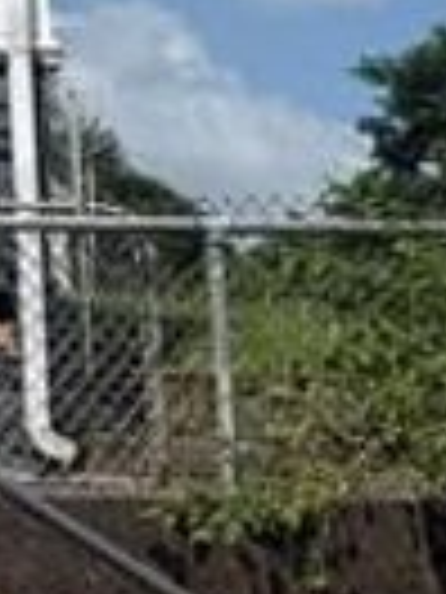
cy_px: -74
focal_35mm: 121
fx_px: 2079
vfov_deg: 15.8
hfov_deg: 10.9
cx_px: -518
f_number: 1.78
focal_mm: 6.76
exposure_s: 1/8130
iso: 80
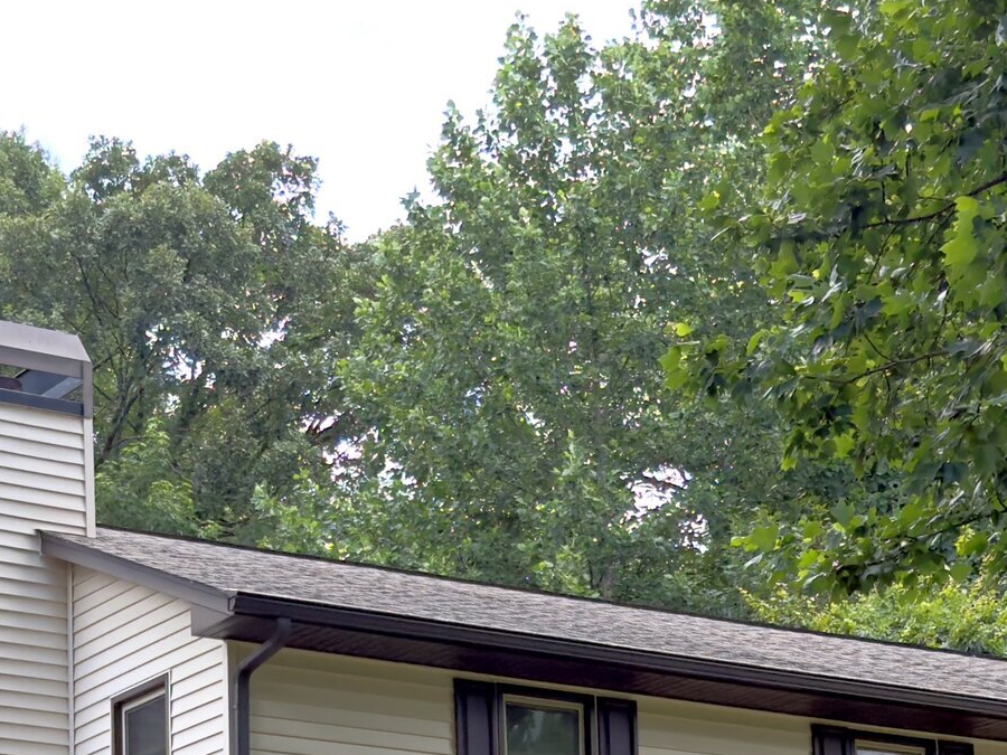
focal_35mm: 116
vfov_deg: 12.3
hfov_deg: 16.9
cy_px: 1022
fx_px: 3375
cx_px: 289
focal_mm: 6.76
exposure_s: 1/1230
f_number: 1.78
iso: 100
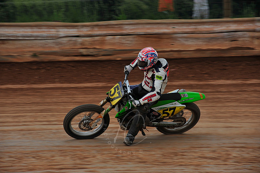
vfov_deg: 6.9
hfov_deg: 10.3
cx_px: 130
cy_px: 86
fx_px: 1444
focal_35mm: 200
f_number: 10
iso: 400
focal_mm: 200
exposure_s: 1/400
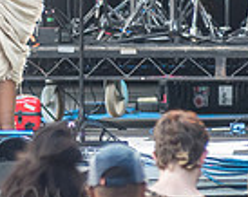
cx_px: -29
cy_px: -106
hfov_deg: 2.4
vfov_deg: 1.9
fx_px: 5837
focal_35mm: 797
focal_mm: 200
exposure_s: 1/250
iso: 1250
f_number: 4
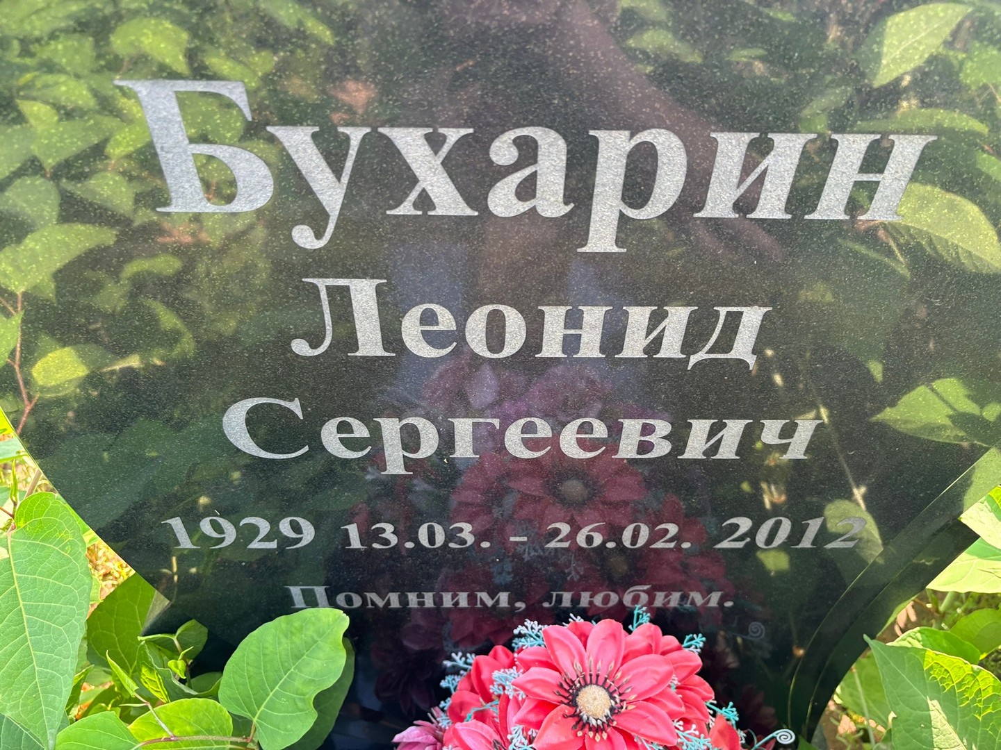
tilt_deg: -46.1
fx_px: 752
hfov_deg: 67.3
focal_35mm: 26
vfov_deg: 53.1
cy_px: 375
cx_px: 500
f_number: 1.6
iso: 64
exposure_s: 1/121
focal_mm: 5.96
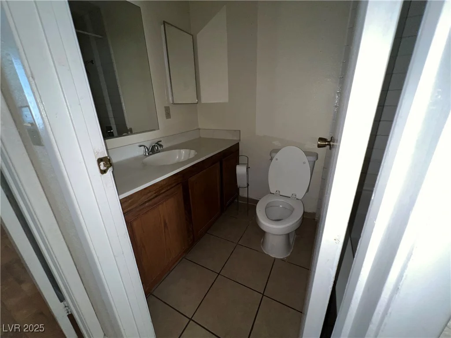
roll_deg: +1.5
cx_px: 226
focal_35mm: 13
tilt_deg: -20.2
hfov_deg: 106.2
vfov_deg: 89.9
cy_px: 169
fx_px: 169
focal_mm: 1.57
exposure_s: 1/60
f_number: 1.8
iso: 80
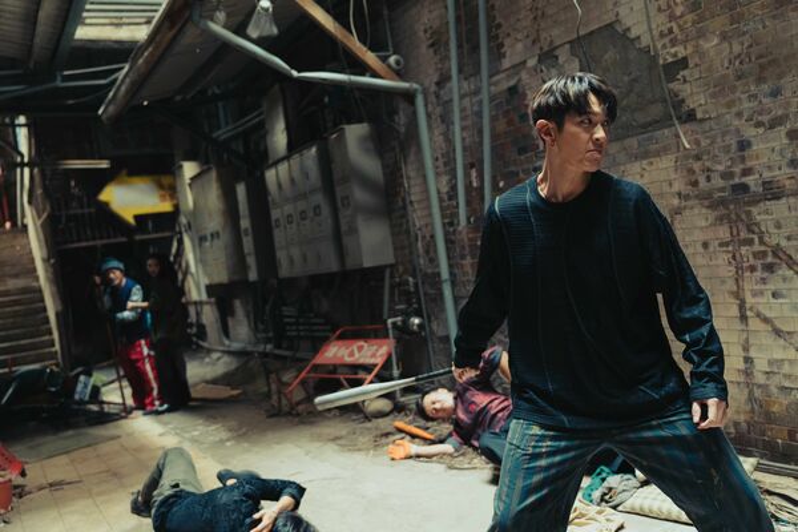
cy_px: 266
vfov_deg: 40.0
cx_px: 399
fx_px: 731
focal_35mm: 33
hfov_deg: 57.2
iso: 4000
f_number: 2.8
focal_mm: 33
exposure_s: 1/320
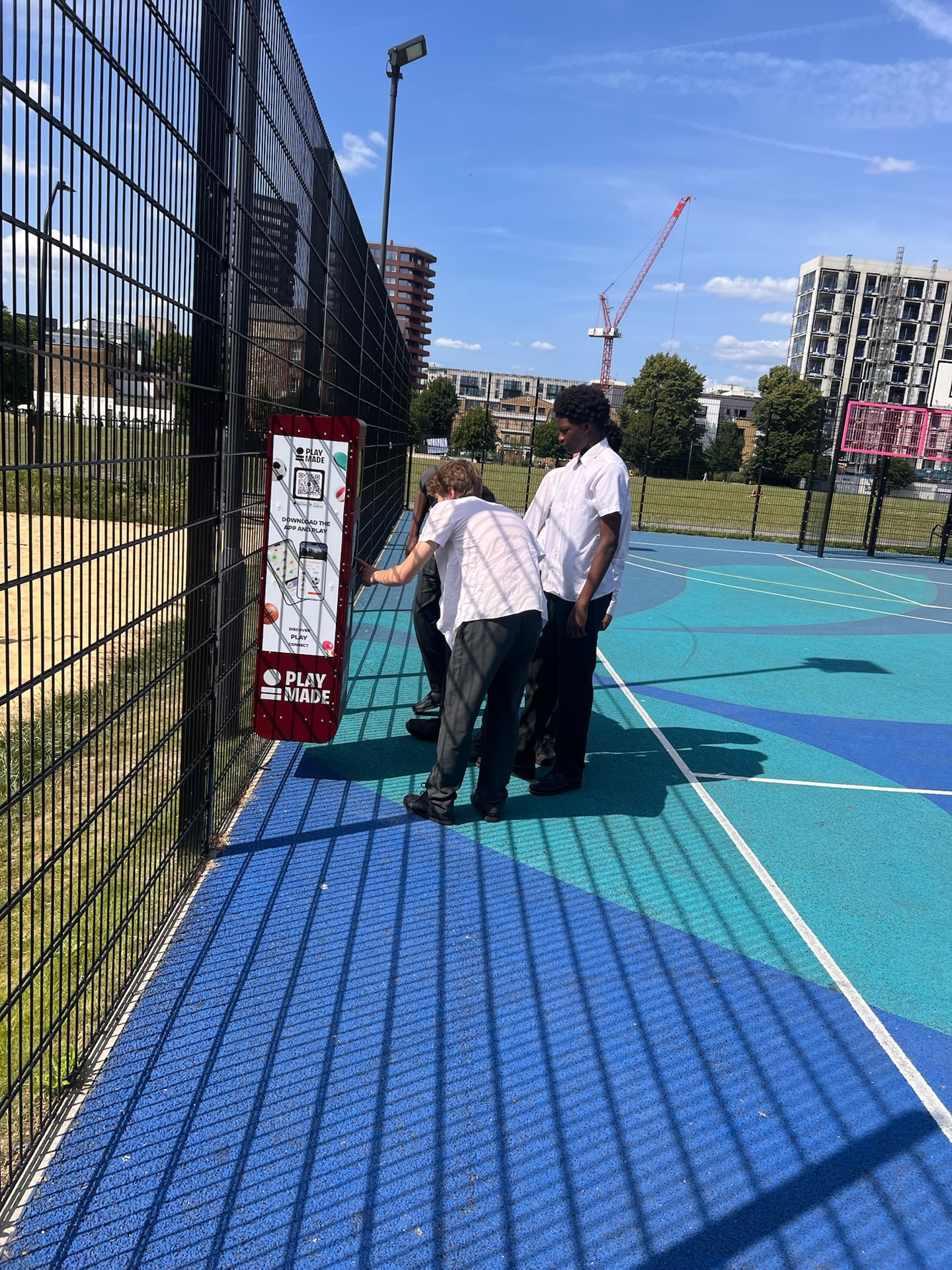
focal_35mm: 26
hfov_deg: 53.1
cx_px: 476
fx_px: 953
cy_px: 635
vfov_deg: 67.3
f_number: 1.5
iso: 50
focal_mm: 5.7
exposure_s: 1/3704
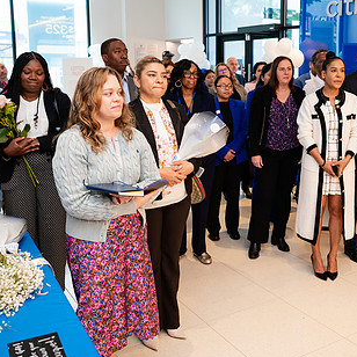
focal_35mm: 42
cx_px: 218
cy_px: 139
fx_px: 490
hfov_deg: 39.8
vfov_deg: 39.8
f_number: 3.2
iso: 500
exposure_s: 1/200
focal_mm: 26
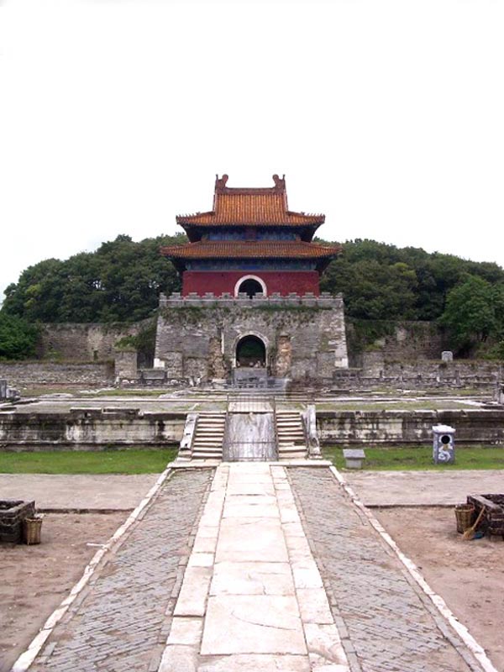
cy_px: 336
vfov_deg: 49.0
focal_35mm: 38
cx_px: 252
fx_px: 738
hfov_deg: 37.7
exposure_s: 1/750
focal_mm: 6.3
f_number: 5.6
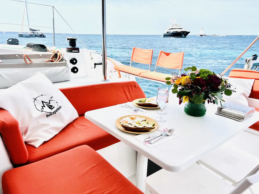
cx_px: 130
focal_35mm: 26
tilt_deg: -17.1
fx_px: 195
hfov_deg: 67.3
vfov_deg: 53.1
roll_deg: +0.7
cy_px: 97
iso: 50
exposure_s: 1/4274
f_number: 1.5
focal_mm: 5.7
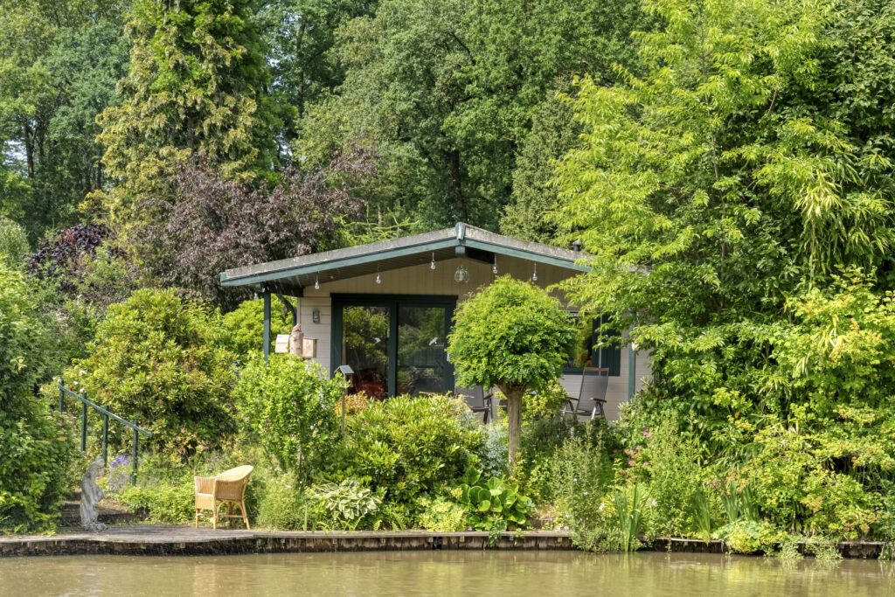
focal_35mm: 87
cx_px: 448
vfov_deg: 15.7
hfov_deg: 23.4
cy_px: 298
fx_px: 2163
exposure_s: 1/320
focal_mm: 58
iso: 1000
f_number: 10
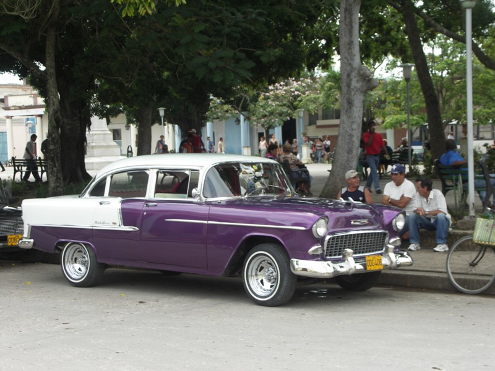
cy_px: 186
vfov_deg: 20.4
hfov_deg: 27.0
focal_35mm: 72
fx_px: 1030
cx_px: 248
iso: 50
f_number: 4
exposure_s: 1/200
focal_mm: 18.6
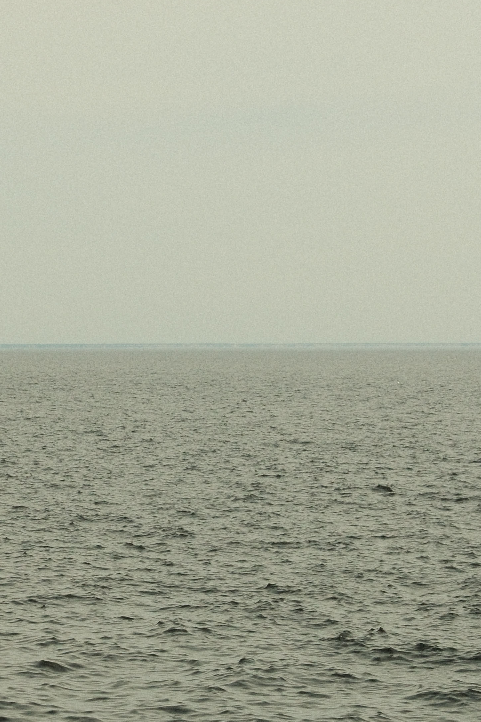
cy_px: 260
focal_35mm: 125
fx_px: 2505
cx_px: -185
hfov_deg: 10.7
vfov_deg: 16.4
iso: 500
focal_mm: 23
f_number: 7.1
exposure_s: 1/1400
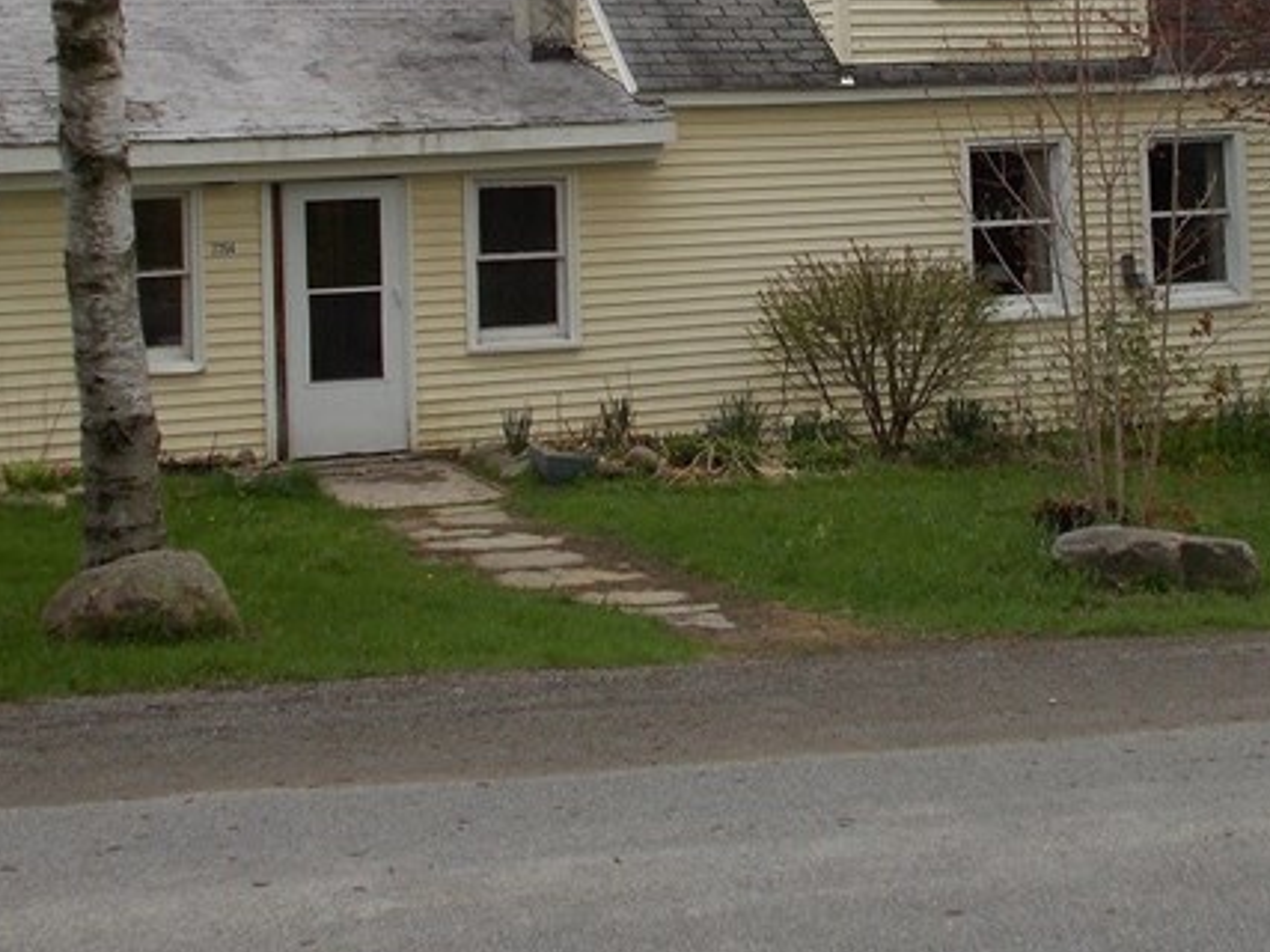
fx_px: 2641
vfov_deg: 19.8
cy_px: 0
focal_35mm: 72
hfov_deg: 27.0
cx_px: 785
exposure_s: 1/200
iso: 80
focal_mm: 5.3
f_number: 3.4
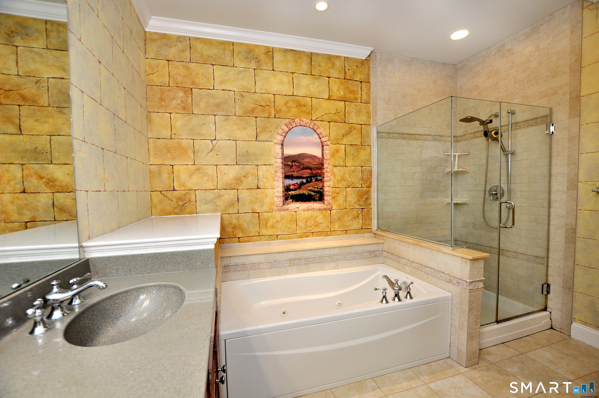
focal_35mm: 15
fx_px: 249
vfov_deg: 77.2
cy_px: 199
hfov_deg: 100.5
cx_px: 300
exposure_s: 1/50
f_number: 4.5
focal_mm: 10
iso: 500
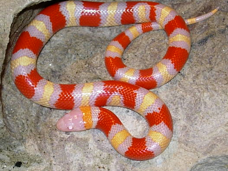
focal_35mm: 140
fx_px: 922
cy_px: 103
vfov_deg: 10.6
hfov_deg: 14.1
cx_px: 104
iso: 79
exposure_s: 1/64
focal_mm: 14.9
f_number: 3.7
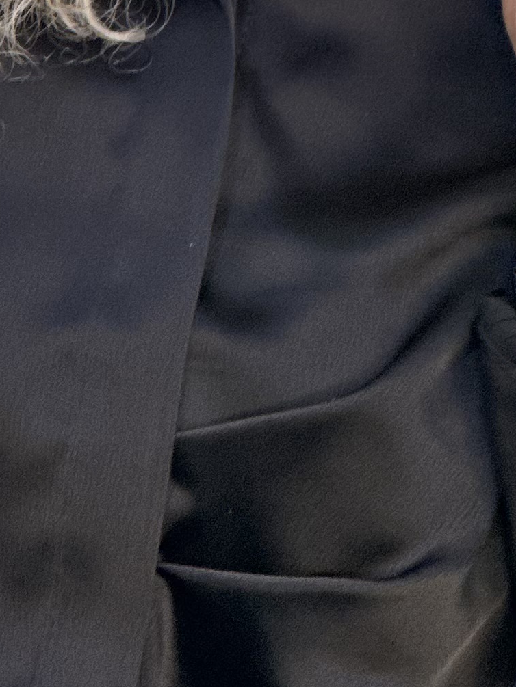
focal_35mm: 309
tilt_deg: -7.3
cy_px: -486
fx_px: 6140
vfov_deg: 6.3
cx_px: 223
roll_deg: -1.5
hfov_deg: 4.8
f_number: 2.8
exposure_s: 1/33
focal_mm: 9
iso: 125
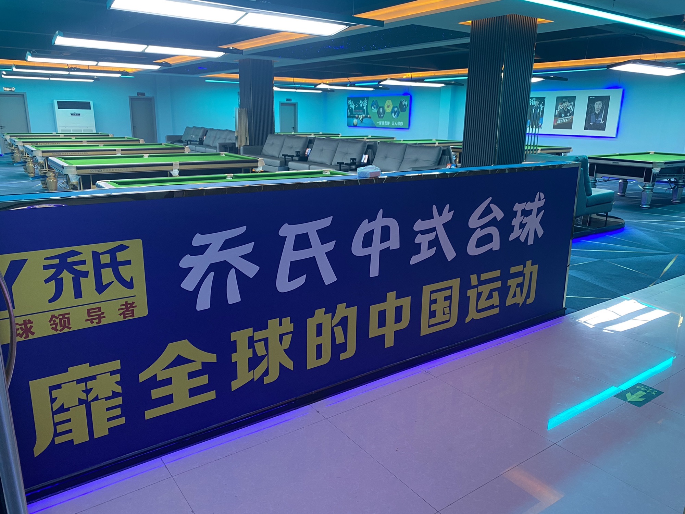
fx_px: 515
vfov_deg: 53.1
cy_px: 257
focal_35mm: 26
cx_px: 342
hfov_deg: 67.3
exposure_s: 1/50
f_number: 1.8
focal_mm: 4.25
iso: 100
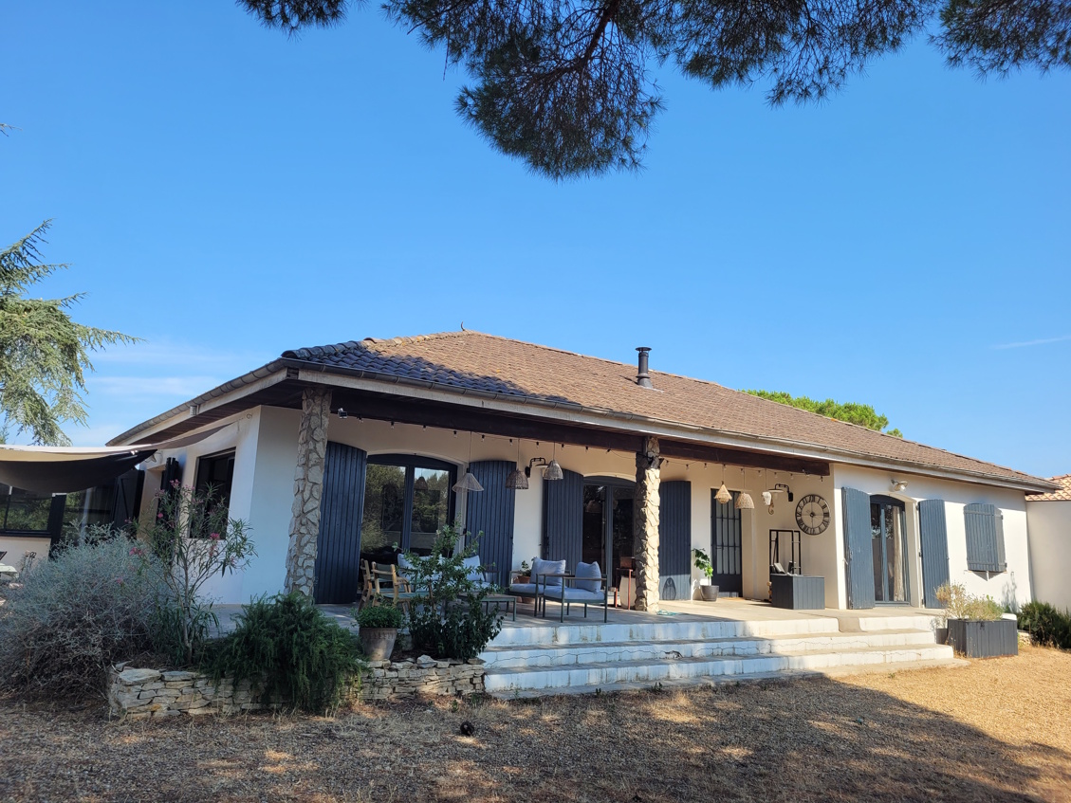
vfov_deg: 53.1
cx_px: 536
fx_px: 805
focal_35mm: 26
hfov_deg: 67.3
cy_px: 402
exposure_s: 1/1361
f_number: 1.8
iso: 40
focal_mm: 5.4
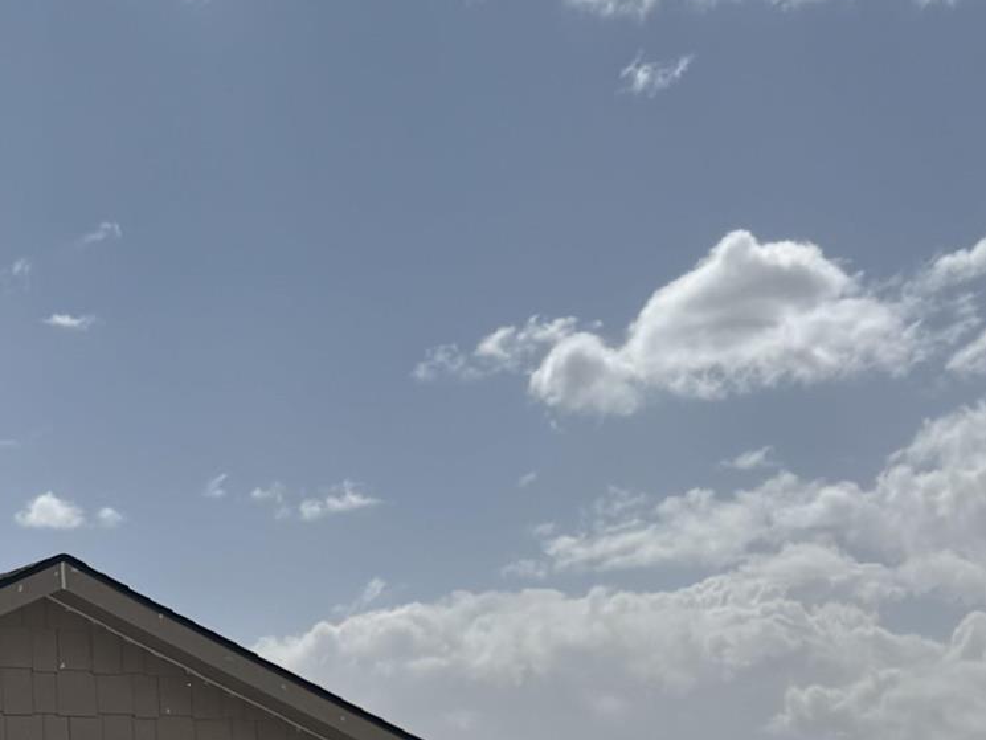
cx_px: -455
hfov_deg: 17.9
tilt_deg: +1.2
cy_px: 932
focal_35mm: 99
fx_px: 2820
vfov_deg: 14.4
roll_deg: +1.6
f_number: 1.78
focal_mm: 6.76
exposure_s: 1/10417
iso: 80
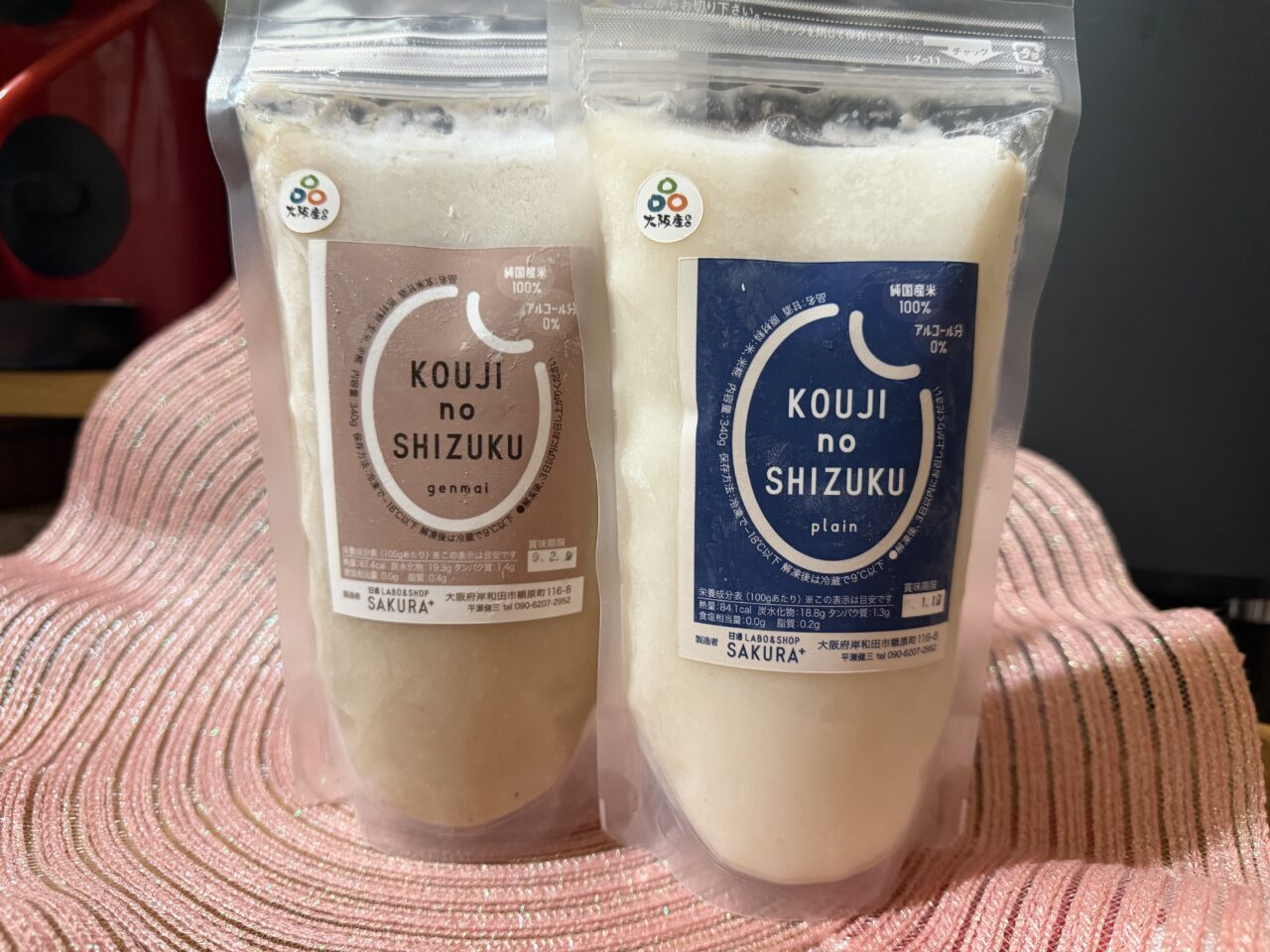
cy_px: 476
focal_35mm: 24
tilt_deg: -12.1
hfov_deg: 71.6
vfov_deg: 56.8
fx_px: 881
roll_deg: -0.4
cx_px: 635
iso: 500
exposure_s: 1/60
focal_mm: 6.76
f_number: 1.78
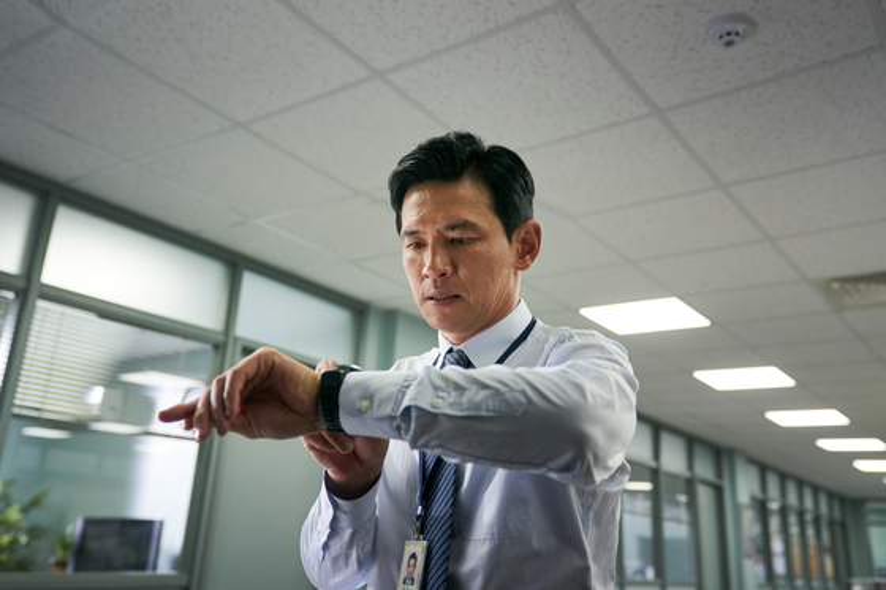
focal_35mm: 32
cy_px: 295
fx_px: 787
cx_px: 443
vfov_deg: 41.1
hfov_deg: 58.7
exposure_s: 1/1000
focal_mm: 32
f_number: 2.8
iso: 1600
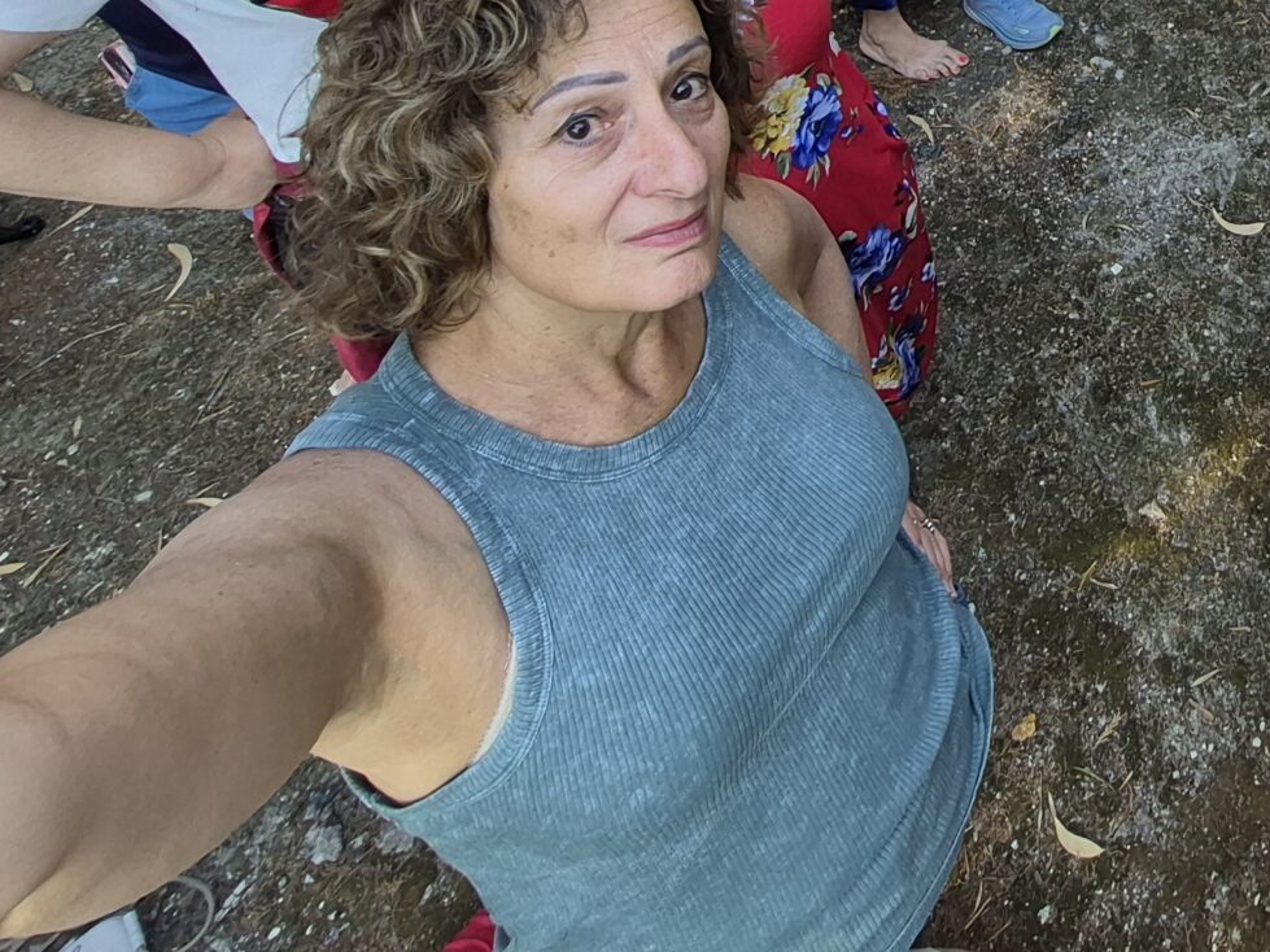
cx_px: 1339
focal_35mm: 34
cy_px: -252
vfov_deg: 32.6
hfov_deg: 43.9
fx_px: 1247
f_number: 2.2
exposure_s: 1/100
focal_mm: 1.74
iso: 50
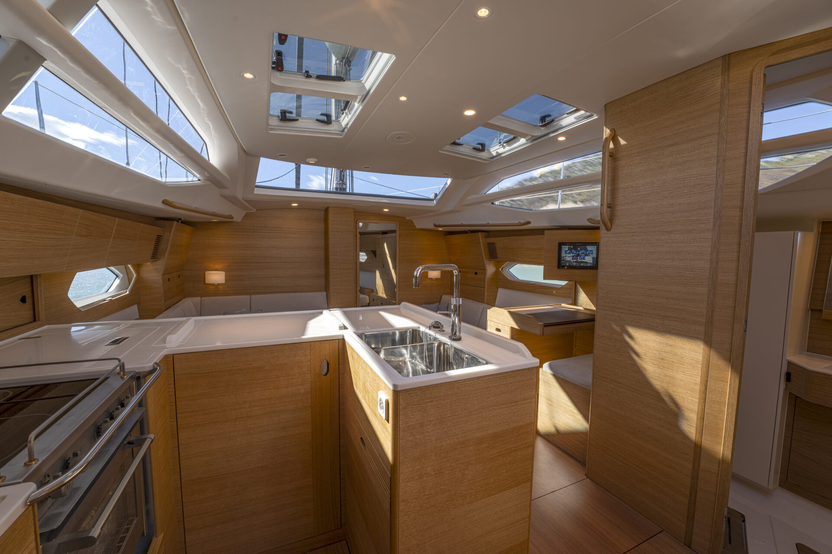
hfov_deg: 104.3
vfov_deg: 81.2
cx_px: 416
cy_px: 277
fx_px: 324
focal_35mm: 14
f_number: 11
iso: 320
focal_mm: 14
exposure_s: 1/30
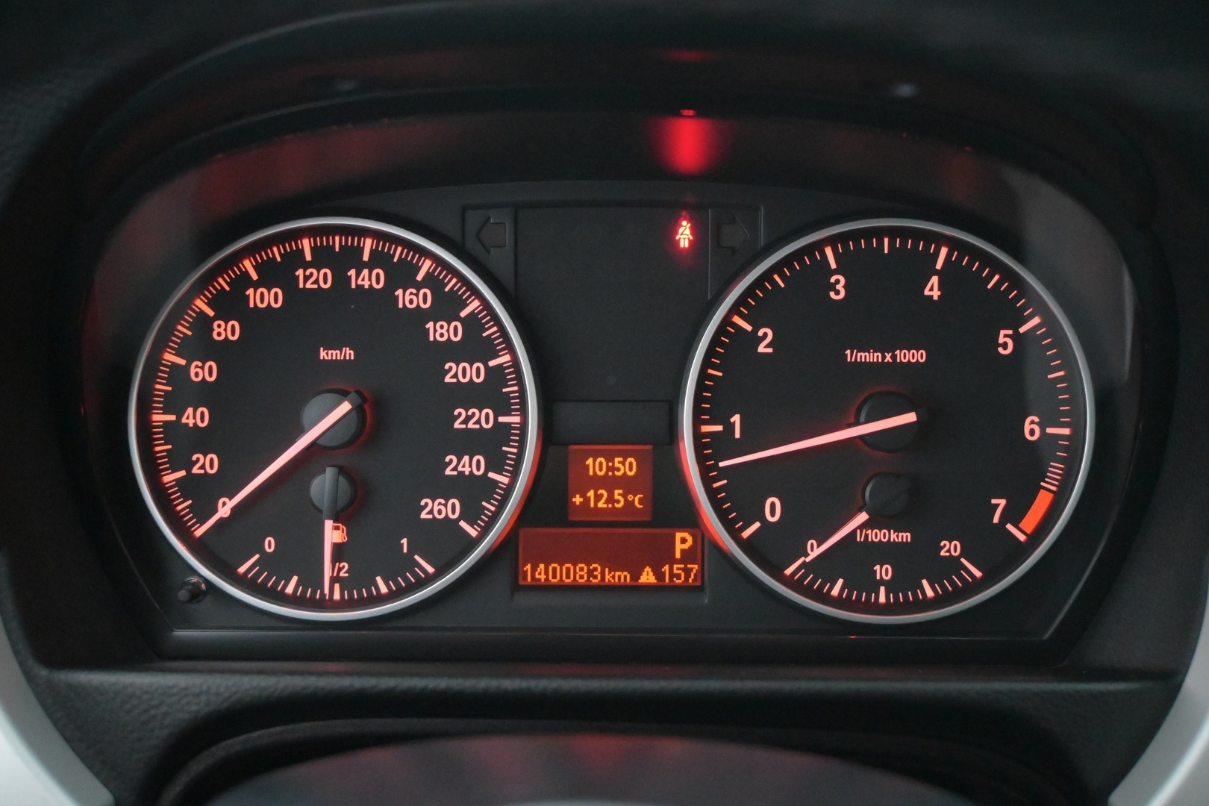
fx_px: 1410
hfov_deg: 46.4
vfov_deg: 31.9
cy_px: 403
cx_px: 604
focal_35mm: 42
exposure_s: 1/50
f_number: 4.5
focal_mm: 28
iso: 8000
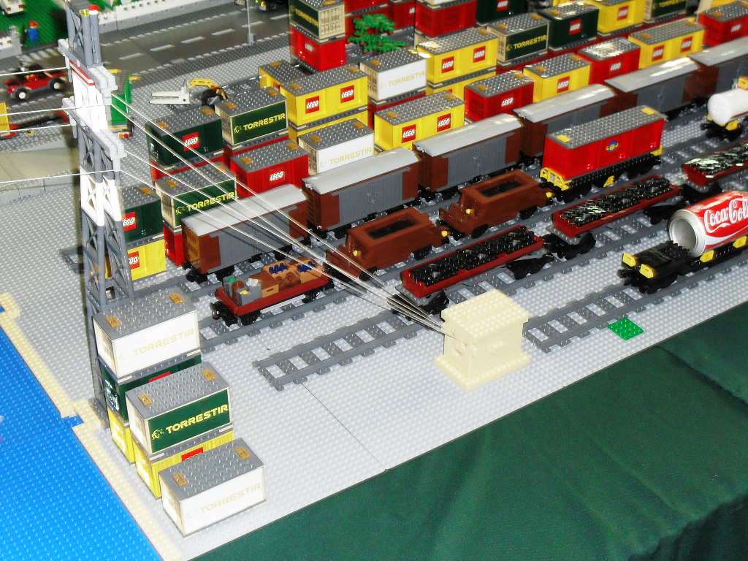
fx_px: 1232
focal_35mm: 57
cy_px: 280
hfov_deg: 33.8
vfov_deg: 25.7
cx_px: 374
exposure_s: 1/60
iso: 200
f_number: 4.3
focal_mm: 10.1
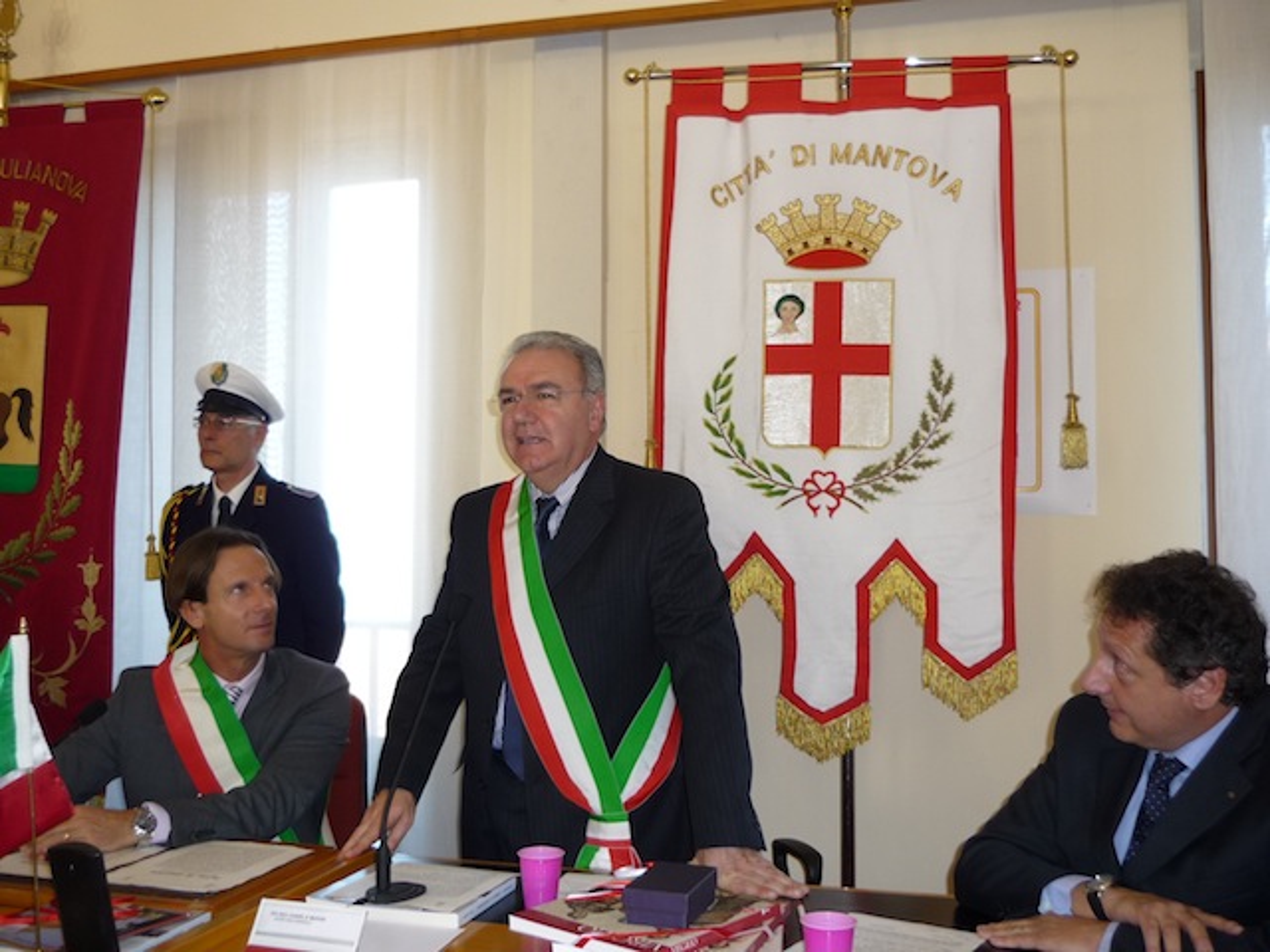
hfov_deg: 55.4
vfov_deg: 42.9
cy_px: 476
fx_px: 1211
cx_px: 635
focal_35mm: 33
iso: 100
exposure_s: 1/30
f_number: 2.8
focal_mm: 5.5
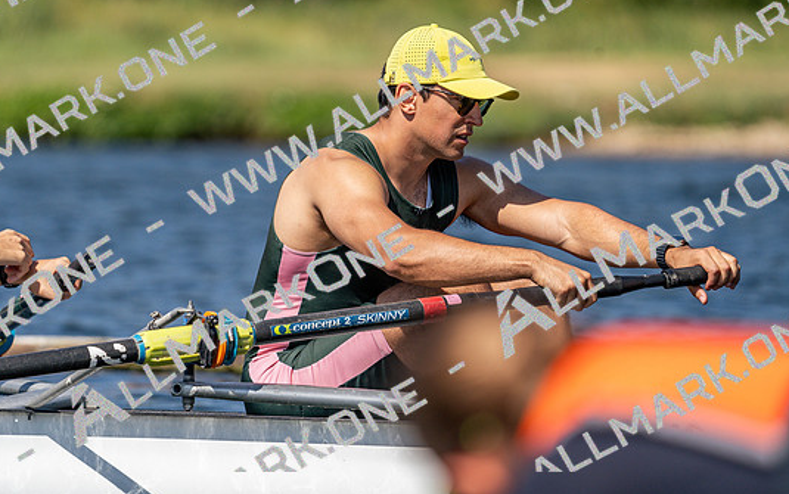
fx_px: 10219
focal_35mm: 475
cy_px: 219
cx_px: 370
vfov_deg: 2.8
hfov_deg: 4.4
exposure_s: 1/2000
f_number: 6.3
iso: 200
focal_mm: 430
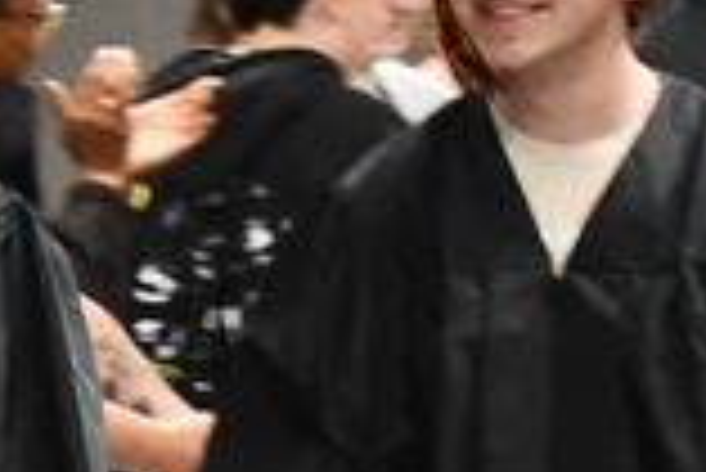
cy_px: 416
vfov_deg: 3.5
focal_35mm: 392
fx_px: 7694
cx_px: -1592
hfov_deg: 4.9
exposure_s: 1/80
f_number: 4.8
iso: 3200
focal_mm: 40
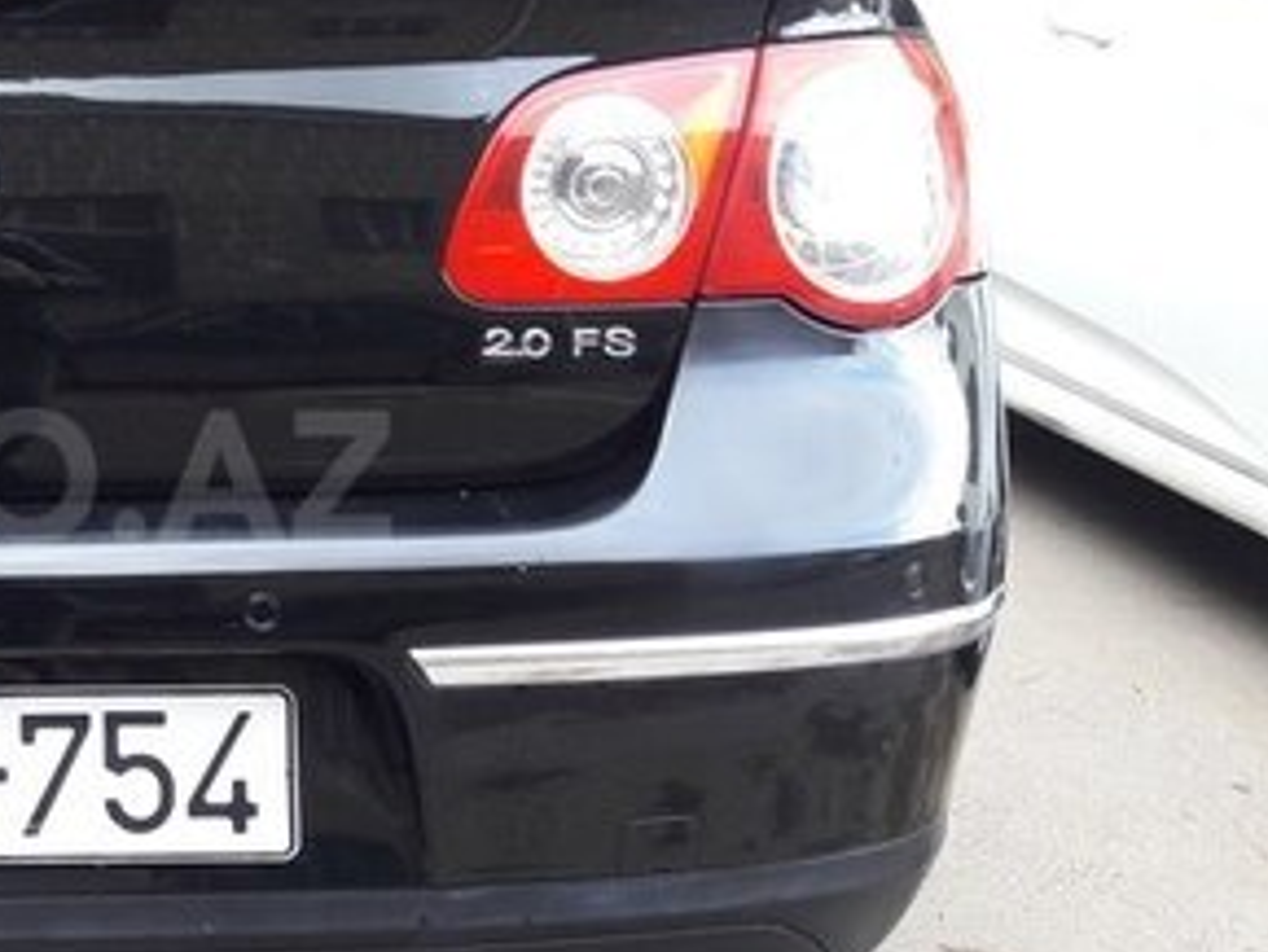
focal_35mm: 64
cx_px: -57
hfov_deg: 28.1
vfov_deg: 22.9
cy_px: 476
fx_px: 2345
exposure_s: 1/50
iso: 50
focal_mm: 3.7
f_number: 1.9
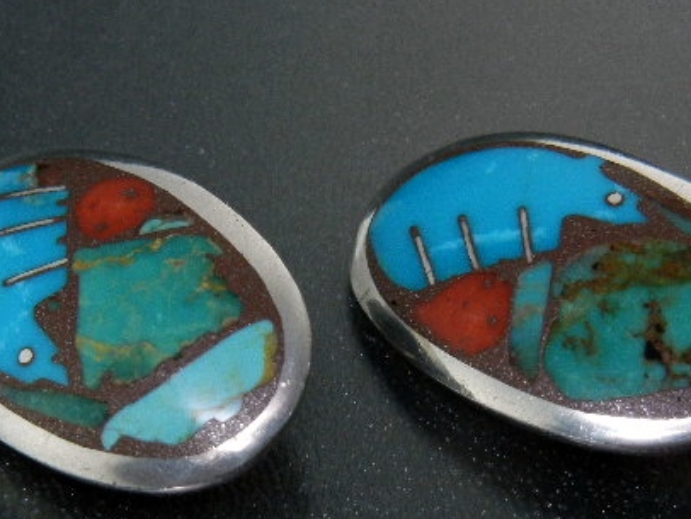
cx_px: 322
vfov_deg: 15.9
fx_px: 1858
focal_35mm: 93
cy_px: 349
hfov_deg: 21.1
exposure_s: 1/30
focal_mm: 10.6
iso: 548
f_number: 8
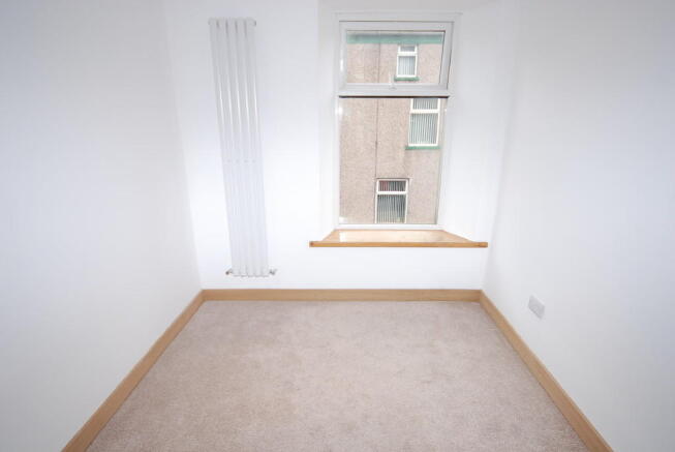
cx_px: 338
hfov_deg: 89.9
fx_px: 338
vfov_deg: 67.5
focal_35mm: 18
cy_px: 226
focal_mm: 12
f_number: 5
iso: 200
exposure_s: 1/100
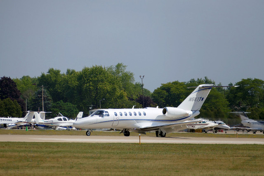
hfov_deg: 5.2
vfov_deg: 3.4
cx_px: 132
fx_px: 2934
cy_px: 88
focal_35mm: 400
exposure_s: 1/2000
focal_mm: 146
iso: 125
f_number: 4
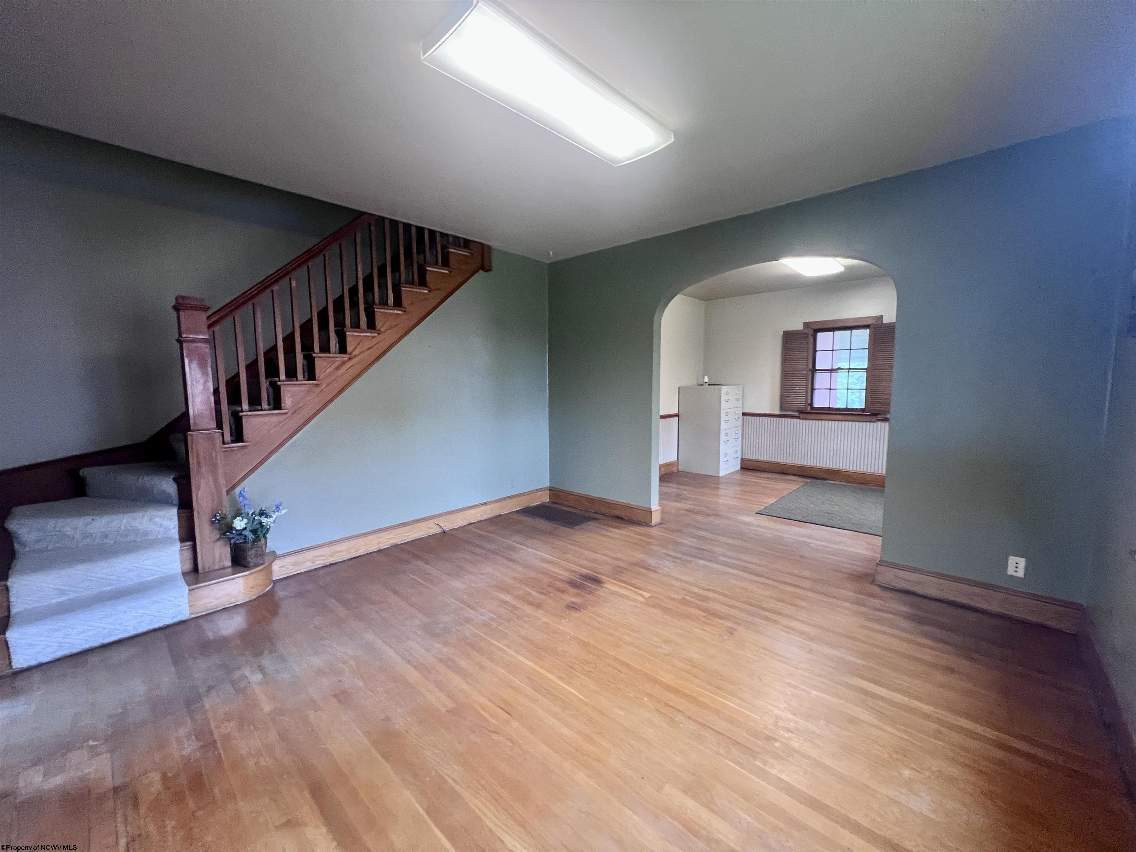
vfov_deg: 89.9
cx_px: 568
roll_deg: +0.8
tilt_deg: -5.2
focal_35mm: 13
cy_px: 426
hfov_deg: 106.2
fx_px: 427
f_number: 1.8
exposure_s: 1/60
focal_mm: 1.57
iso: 400
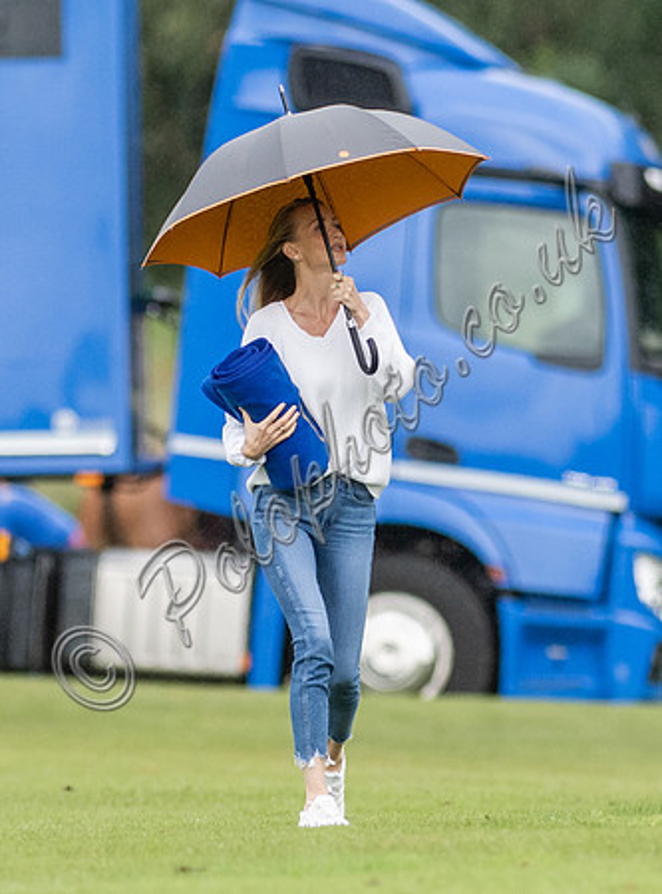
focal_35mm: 1051
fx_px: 27020
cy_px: 352
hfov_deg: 1.4
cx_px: 370
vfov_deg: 1.9
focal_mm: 300
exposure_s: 1/8000
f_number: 2.8
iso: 640
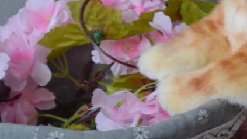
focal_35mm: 182
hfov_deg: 11.8
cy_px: 29
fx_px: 1192
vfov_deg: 6.7
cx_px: 180
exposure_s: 1/8
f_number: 5.6
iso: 100
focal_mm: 48
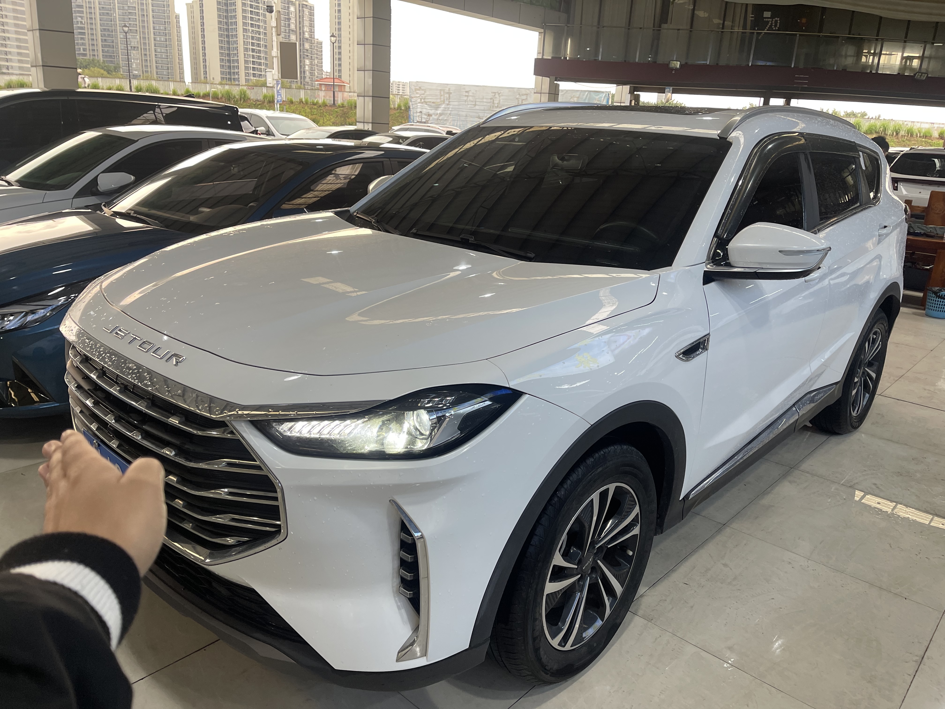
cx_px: 472
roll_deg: -2.4
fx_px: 682
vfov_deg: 54.9
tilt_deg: -18.2
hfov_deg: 69.4
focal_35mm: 25
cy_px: 354
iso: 125
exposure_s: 1/100
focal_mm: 5.1
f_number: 1.6
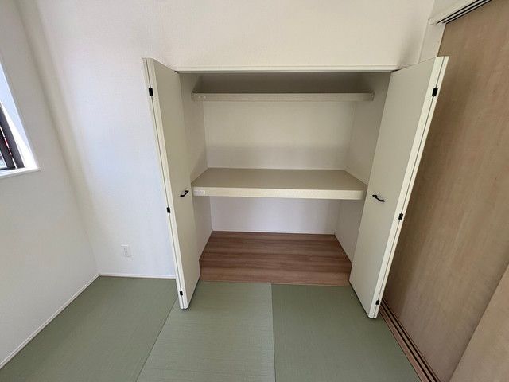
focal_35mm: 14
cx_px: 254
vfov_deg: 85.7
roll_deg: +1.7
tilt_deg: -16.9
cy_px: 191
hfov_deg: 102.1
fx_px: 206
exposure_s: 1/99
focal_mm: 2.22
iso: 64
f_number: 2.2
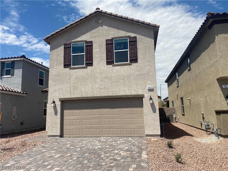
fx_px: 171
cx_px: 114
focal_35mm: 26
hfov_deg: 67.3
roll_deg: +1.4
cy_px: 86
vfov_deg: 53.1
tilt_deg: +8.8
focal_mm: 4.25
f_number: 1.8
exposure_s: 1/4608
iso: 32
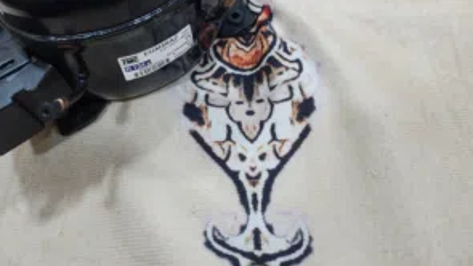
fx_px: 426
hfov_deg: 58.0
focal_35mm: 34
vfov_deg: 30.2
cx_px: 234
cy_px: -42
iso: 320
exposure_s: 1/100
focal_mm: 5.4
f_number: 1.8
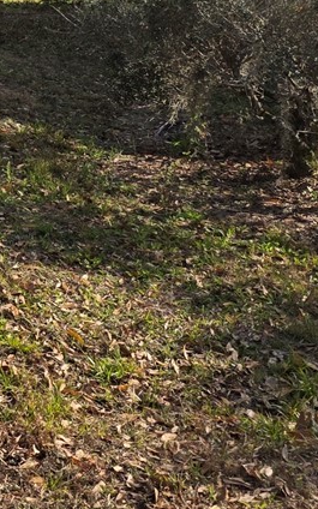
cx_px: -235
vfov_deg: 22.1
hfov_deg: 13.0
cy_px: 66
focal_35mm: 92
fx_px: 1276
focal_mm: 6.25
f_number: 1.7
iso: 80
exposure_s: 1/4333
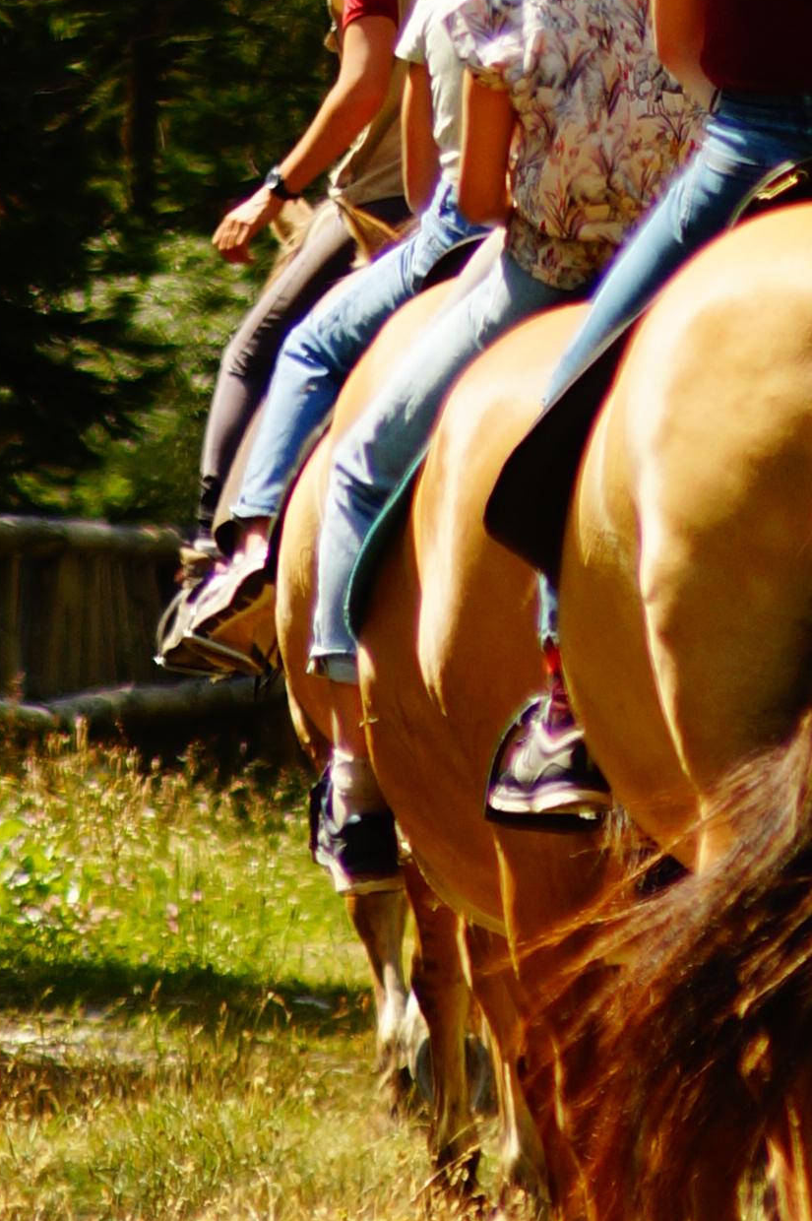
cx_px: 434
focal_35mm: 1320
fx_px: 44719
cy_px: -590
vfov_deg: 1.6
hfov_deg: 1.0
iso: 100
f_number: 5
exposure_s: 1/320
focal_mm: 200
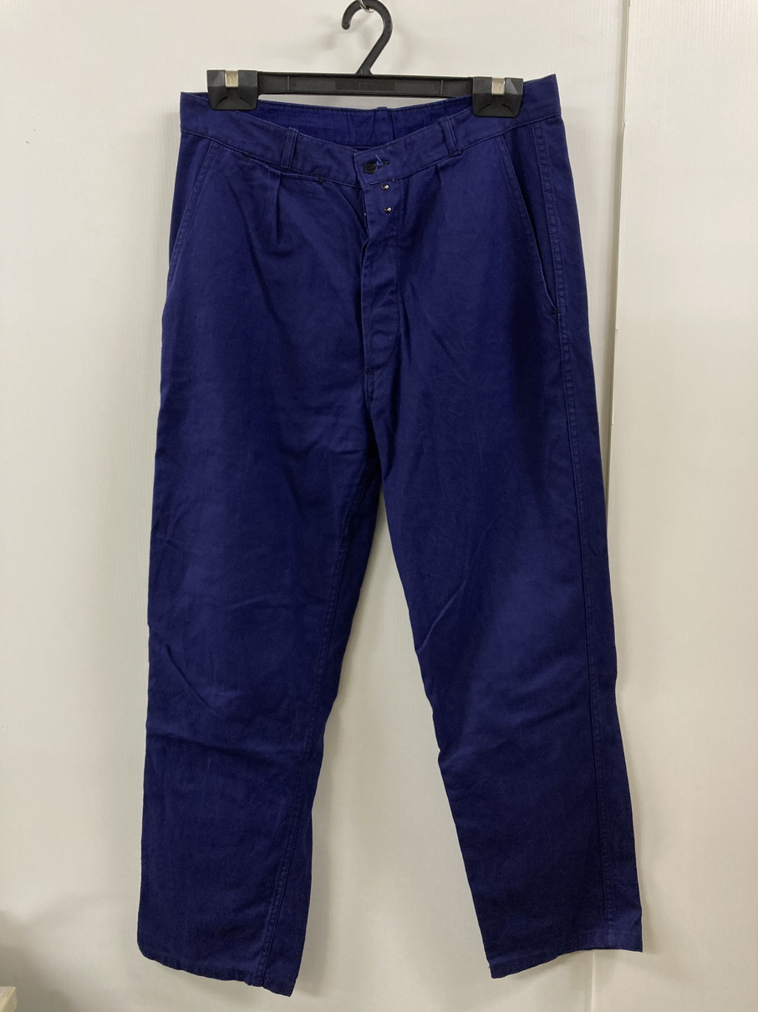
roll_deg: +0.8
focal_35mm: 28
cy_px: 506
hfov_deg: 49.7
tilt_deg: -8.6
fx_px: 818
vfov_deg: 63.5
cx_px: 379
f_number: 1.8
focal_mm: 3.99
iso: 100
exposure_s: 1/50
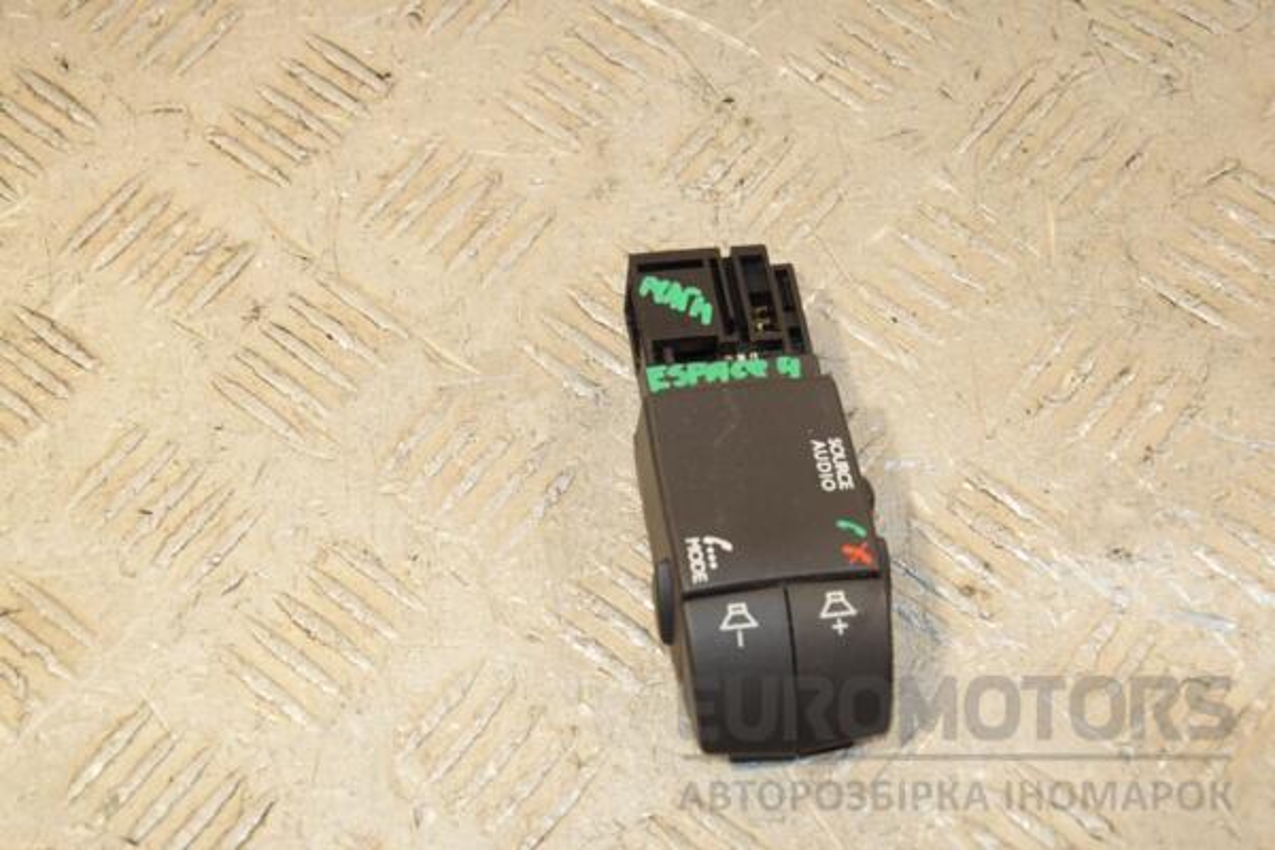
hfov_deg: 23.4
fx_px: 3081
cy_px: 425
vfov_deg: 15.7
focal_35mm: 87
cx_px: 638
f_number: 7.1
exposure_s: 1/200
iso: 800
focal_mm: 58
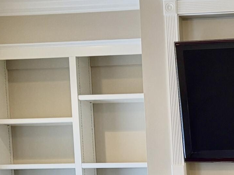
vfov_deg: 13.6
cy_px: 291
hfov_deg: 18.3
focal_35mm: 100
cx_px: 304
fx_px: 676
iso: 250
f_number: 1.78
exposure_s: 1/60
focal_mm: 6.76
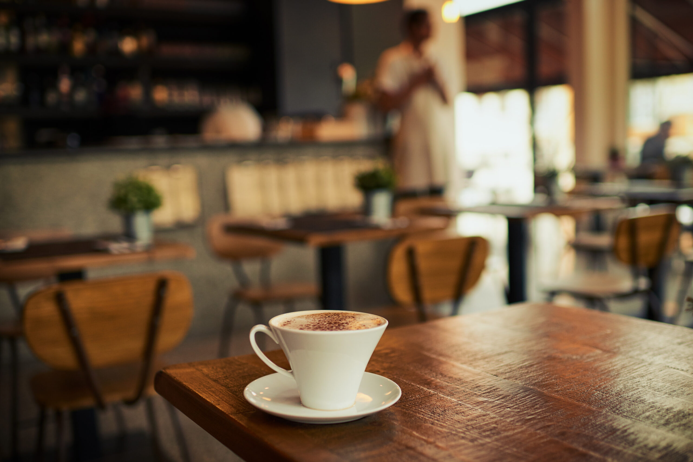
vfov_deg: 37.9
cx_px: 346
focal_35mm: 35
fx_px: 674
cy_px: 231
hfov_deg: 54.4
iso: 400
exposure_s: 1/250
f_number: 1.8
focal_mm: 35
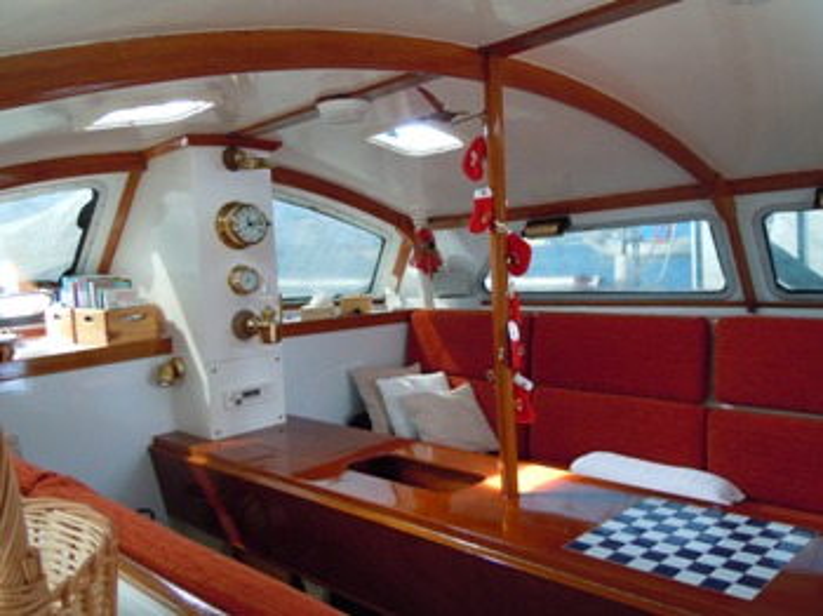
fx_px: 713
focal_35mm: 30
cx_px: 412
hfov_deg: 60.0
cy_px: 308
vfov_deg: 46.7
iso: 320
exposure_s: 1/60
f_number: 3.5
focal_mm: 5.4
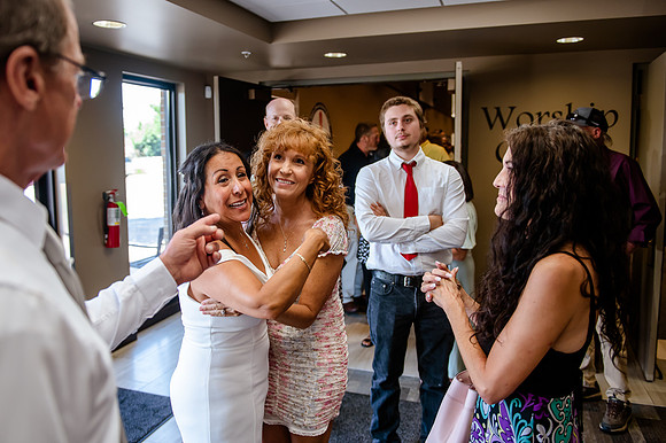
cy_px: 202
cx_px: 295
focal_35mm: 30
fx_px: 556
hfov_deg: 61.7
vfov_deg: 43.4
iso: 1250
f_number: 2.8
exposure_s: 1/320
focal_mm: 26
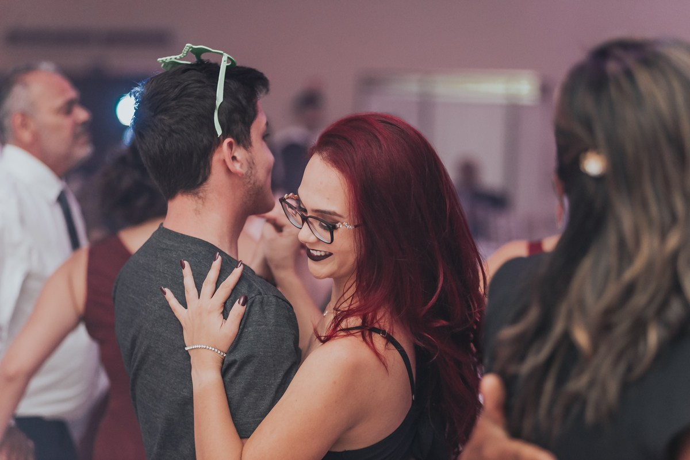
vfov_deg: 13.7
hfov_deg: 20.4
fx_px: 1917
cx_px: 345
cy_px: 230
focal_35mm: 100
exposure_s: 1/125
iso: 1600
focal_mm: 100
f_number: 2.8
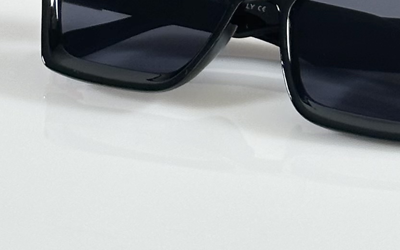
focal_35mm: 246
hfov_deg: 8.5
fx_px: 2681
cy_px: -361
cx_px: 219
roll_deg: +1.7
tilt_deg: -19.7
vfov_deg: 5.2
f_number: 1.78
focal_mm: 6.86
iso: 80
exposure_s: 1/112
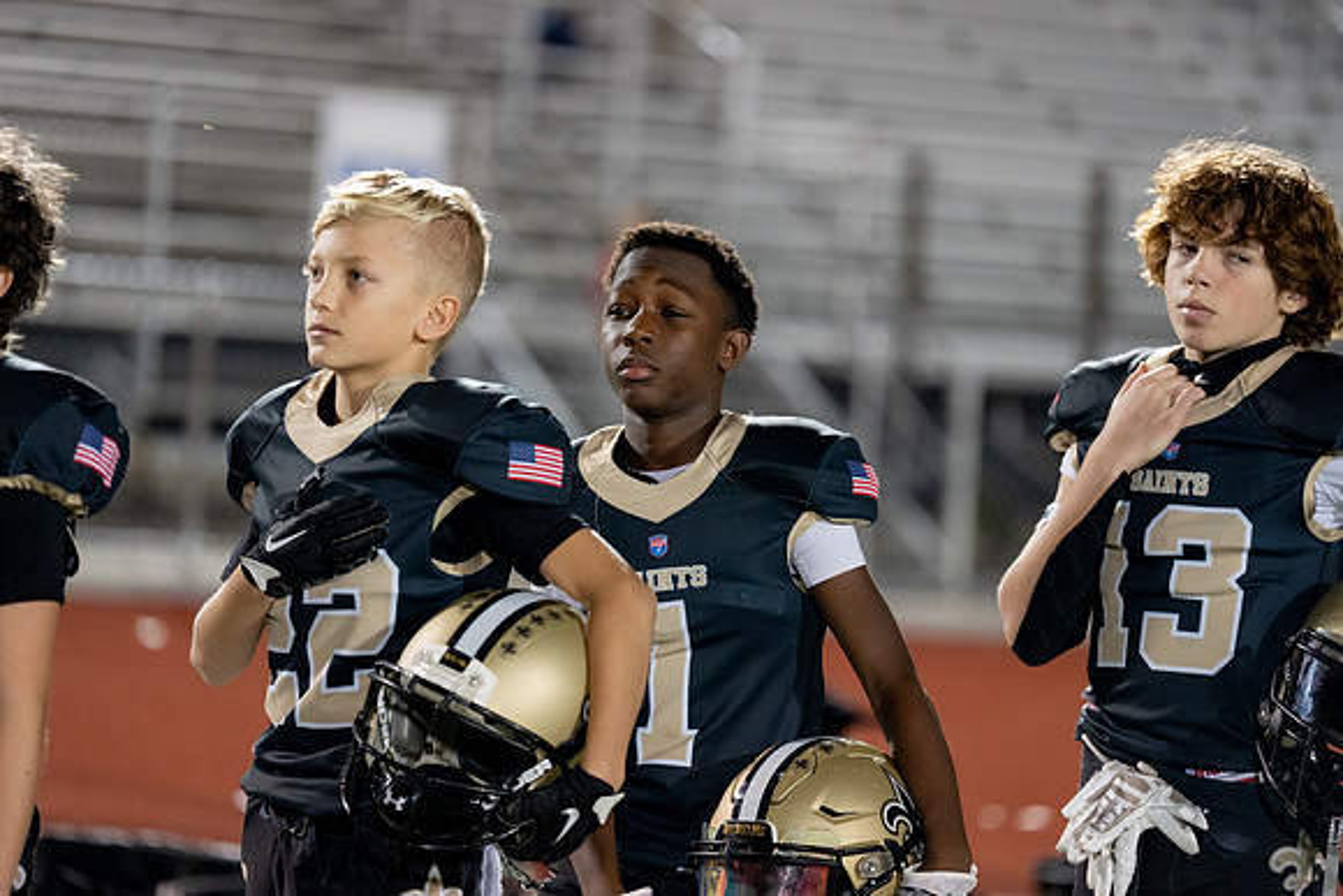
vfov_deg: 8.6
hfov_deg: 12.8
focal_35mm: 160
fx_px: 5970
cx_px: 672
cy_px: 448
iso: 3200
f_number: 2.8
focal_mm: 160
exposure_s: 1/320
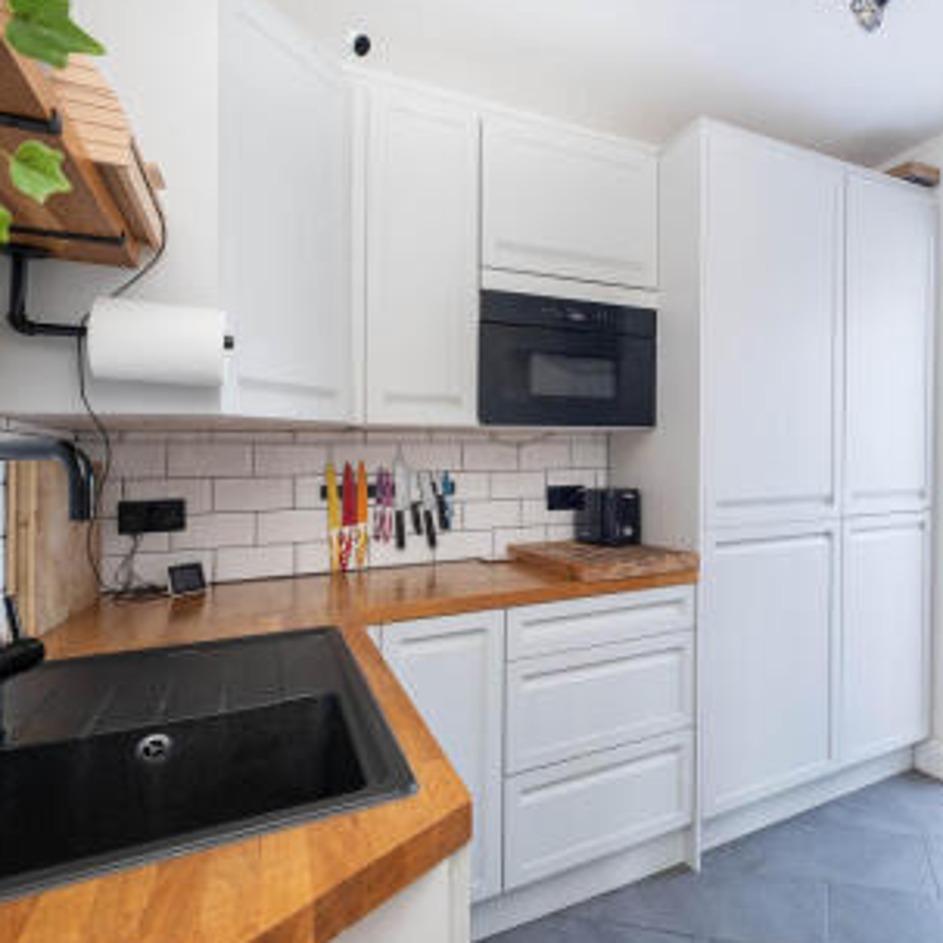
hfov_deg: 72.4
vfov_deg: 74.8
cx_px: 635
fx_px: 616
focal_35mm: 20
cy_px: 481
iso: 400
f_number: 6.4
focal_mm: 10
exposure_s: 1/13
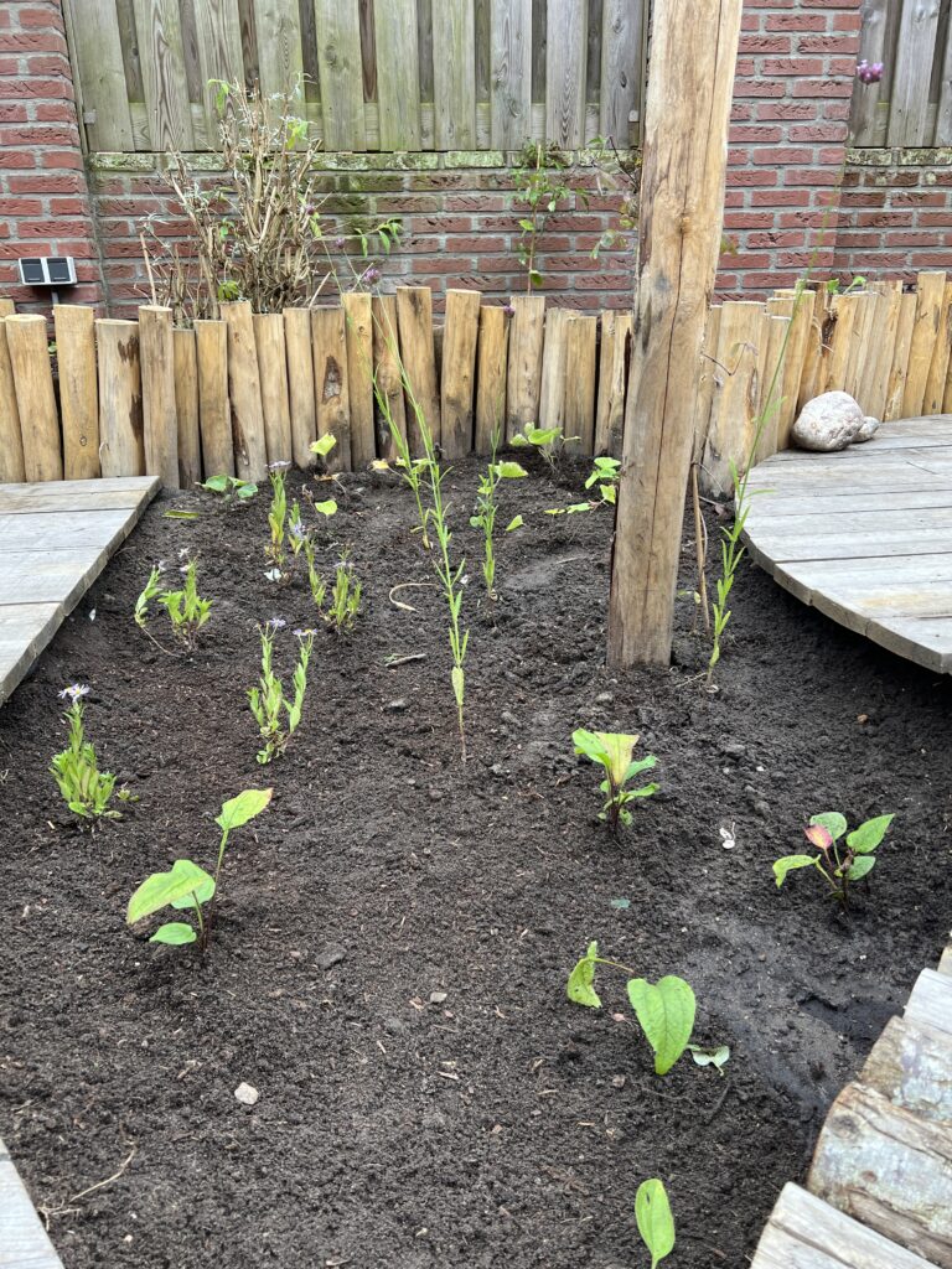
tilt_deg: -22.3
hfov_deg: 53.1
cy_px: 634
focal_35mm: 26
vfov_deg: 67.3
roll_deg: +1.6
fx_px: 953
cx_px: 476
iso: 40
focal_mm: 5.7
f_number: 1.5
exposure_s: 1/229
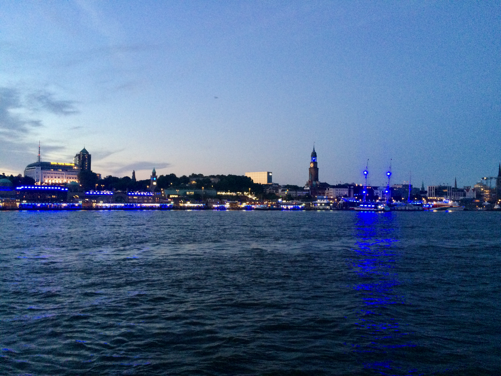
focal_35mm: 29
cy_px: 188
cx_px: 250
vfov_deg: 48.2
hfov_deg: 61.7
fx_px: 420
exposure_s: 1/15
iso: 320
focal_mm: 4.15
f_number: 2.2
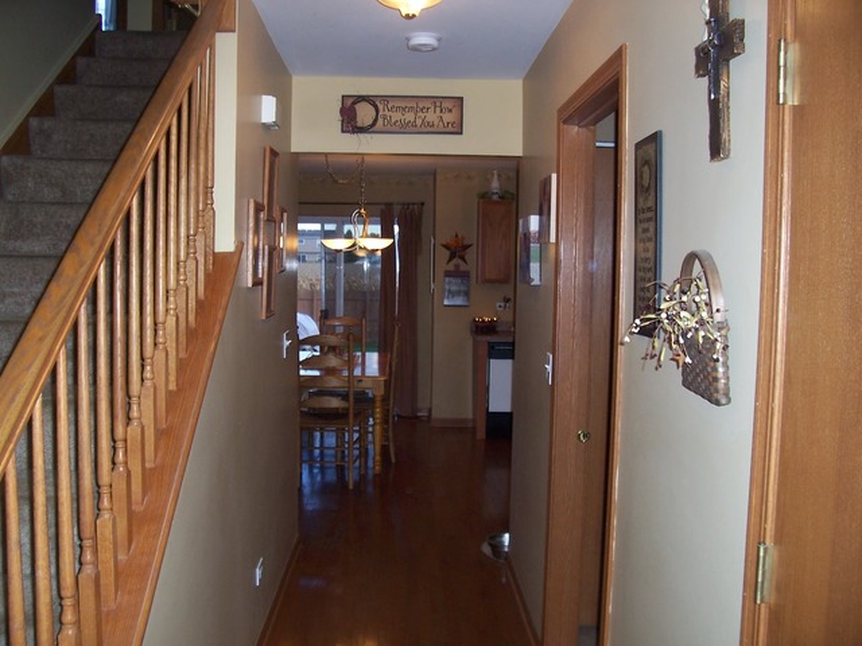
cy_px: 323
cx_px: 431
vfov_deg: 41.8
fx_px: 847
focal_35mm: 34
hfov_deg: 54.0
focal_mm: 5.6
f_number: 2.7
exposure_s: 1/60
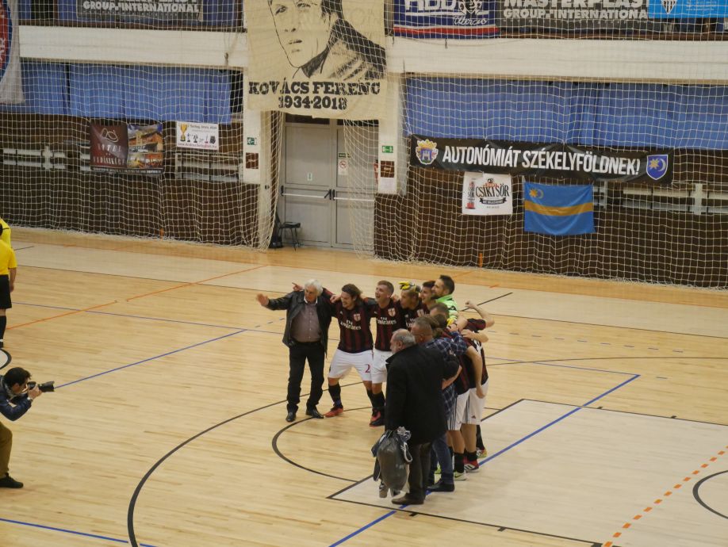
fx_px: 1768
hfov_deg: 23.3
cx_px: 364
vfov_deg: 17.6
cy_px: 274
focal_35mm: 84
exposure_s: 1/100
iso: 3200
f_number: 5.6
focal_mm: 42
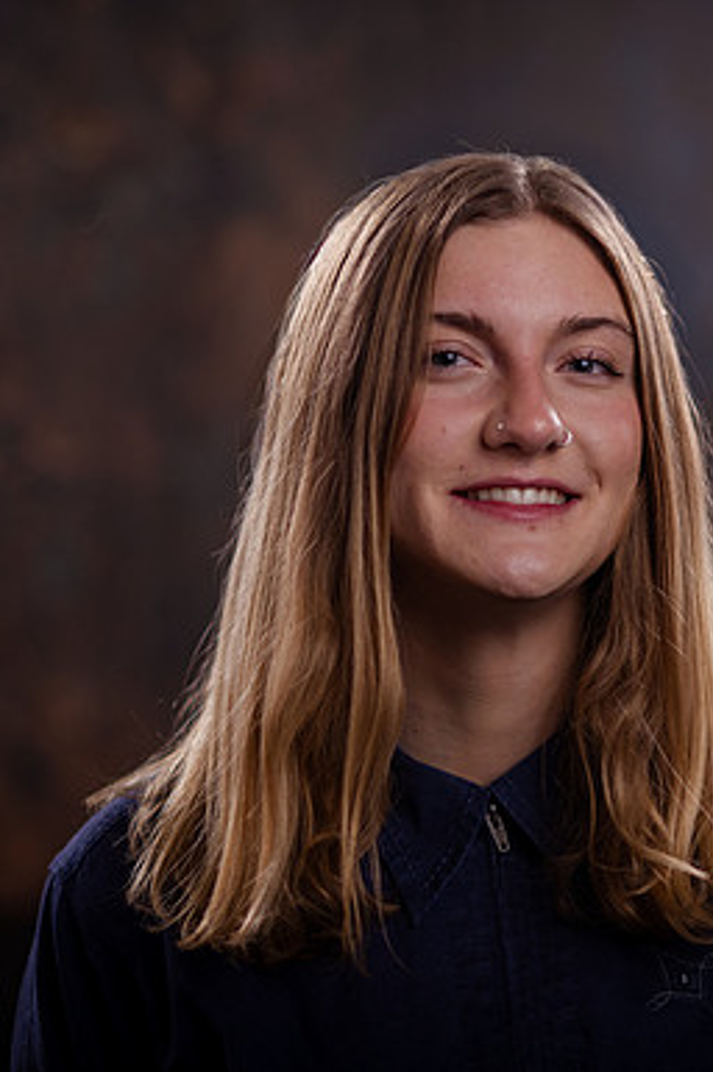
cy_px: 480
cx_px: 558
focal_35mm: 175
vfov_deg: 11.8
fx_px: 5208
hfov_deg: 7.8
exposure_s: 1/320
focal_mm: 105
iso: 200
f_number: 2
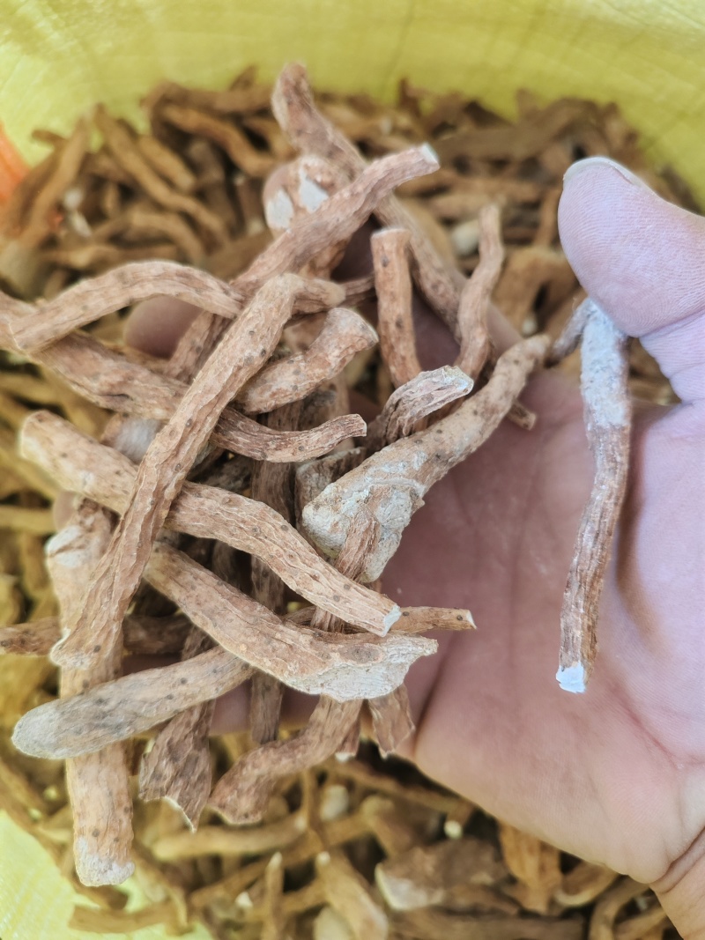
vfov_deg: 65.3
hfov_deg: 51.3
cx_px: 352
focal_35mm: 27
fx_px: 733
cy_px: 470
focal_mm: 6.14
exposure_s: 1/100
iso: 1600
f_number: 1.8
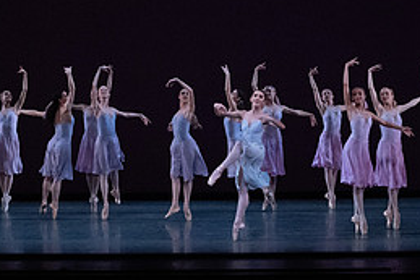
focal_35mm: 157
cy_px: 30
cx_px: 174
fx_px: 1833
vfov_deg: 8.7
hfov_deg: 13.1
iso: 12800
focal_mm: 70
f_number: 13
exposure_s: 1/400
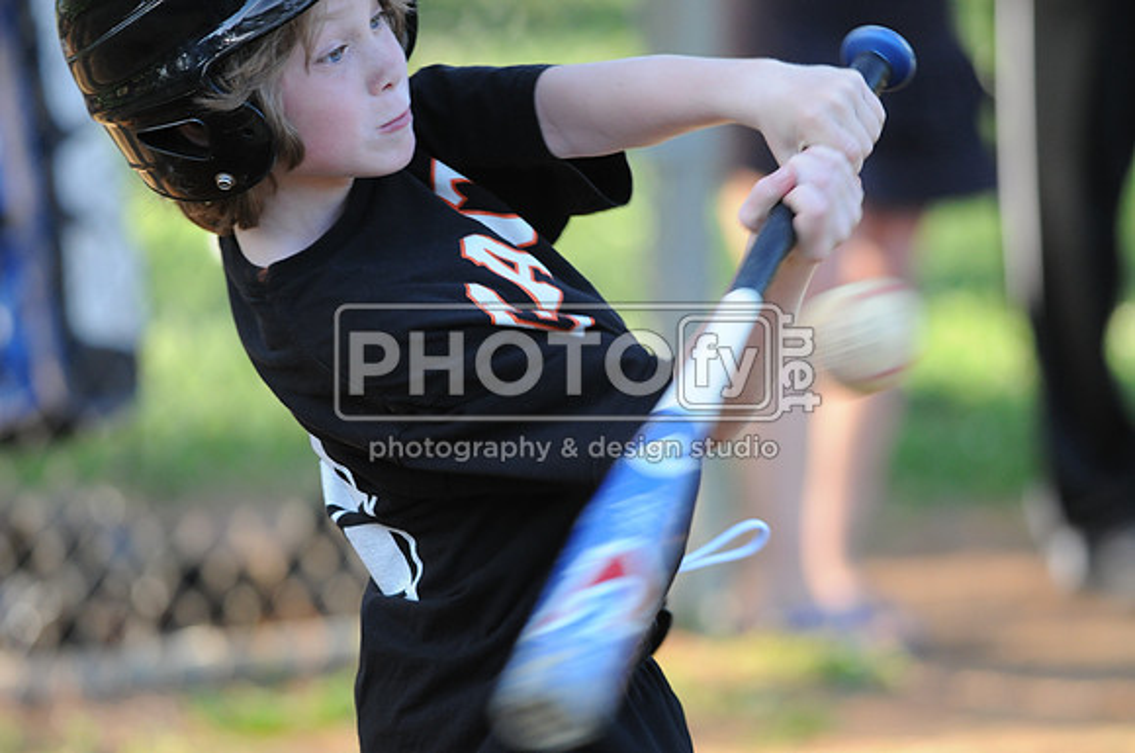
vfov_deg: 3.0
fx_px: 14168
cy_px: 376
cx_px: 568
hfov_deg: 4.6
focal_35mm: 450
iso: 800
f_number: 4
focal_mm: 300
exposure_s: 1/500
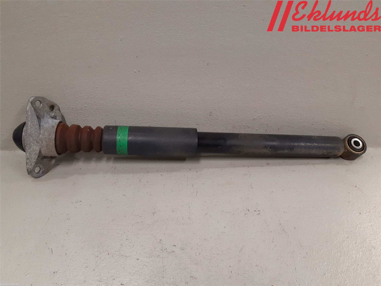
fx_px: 286
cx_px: 190
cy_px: 143
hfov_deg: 67.3
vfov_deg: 53.1
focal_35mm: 26
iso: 160
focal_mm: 3.93
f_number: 1.7
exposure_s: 1/50
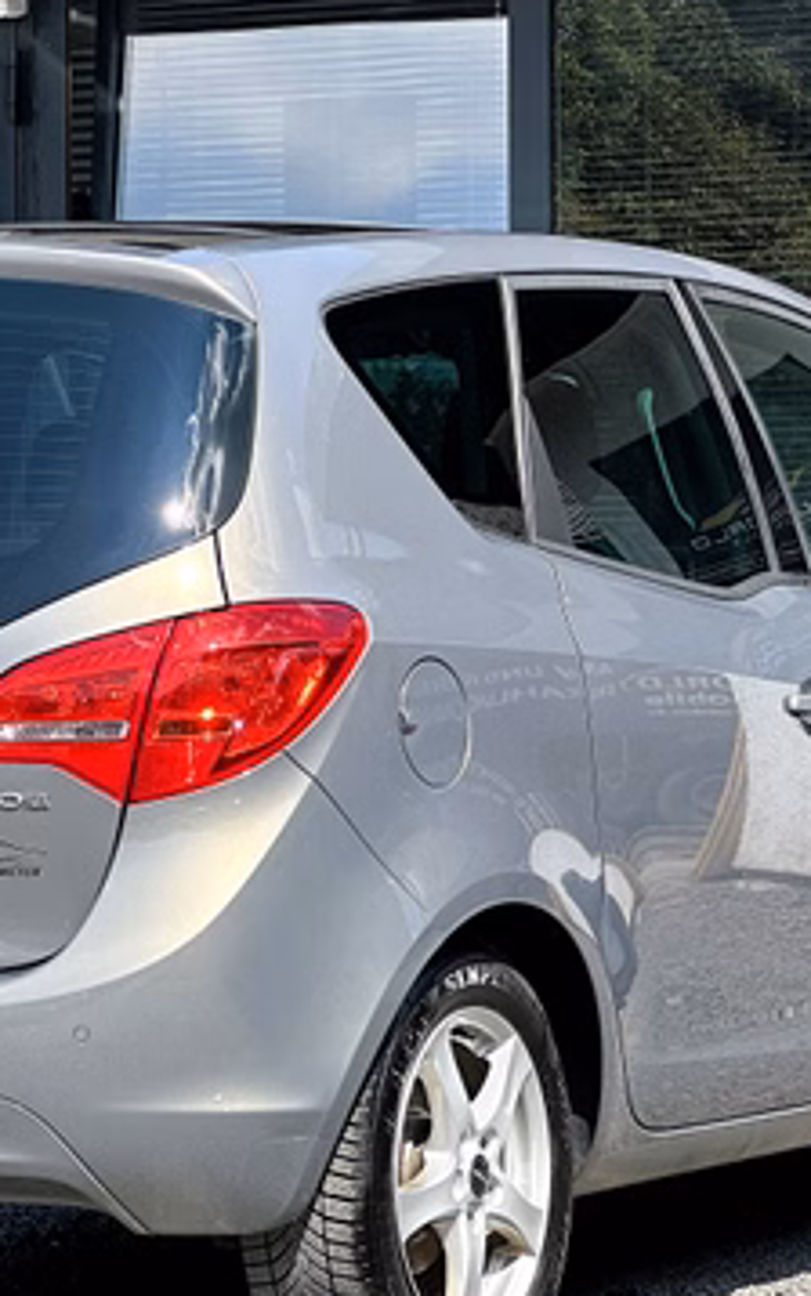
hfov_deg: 9.0
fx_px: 5159
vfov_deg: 14.3
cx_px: 253
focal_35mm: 146
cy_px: 735
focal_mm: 9
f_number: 2.8
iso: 32
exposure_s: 1/317
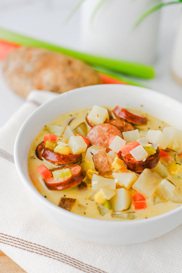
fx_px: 418
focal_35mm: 55
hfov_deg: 24.6
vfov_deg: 36.2
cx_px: 90
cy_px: 148
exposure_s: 1/125
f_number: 4
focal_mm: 50
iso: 160
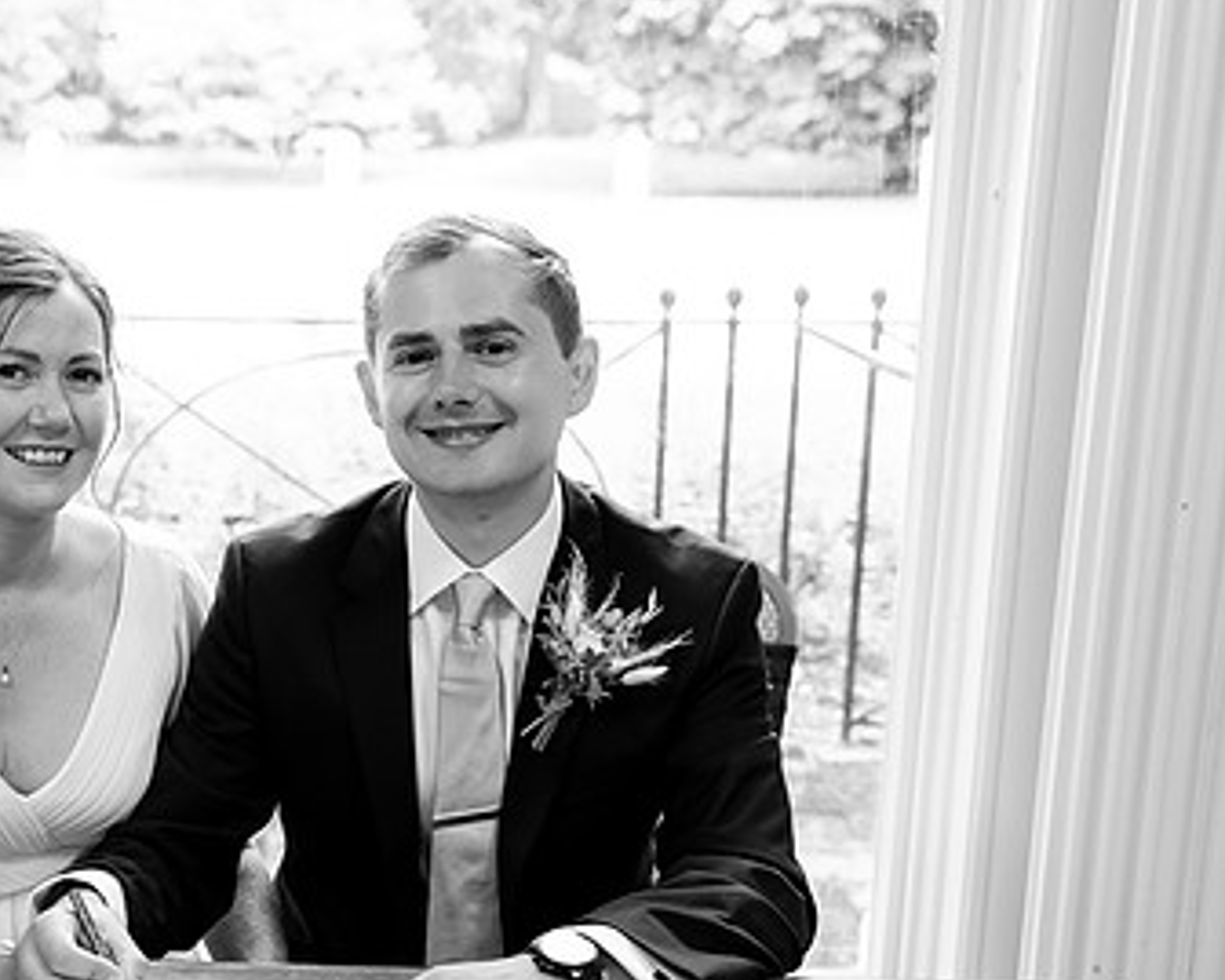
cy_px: 654
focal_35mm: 58
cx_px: 211
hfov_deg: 31.5
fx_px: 2103
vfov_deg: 26.1
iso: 1000
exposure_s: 1/250
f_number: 3.5
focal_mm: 33
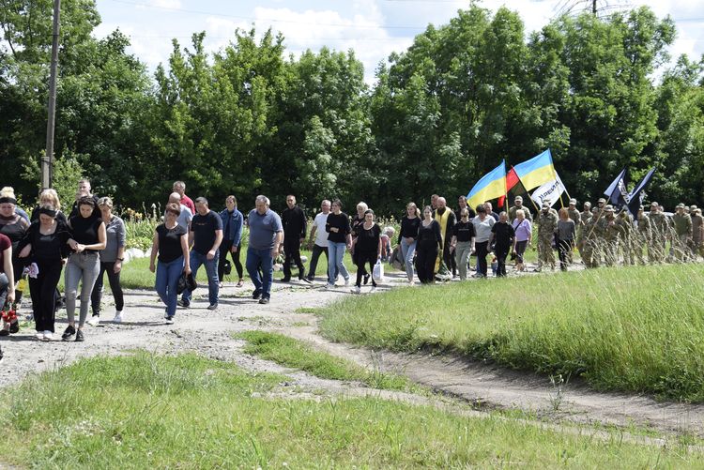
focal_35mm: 75
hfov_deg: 27.0
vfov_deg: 18.2
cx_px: 352
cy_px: 235
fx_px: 1467
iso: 200
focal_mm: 50
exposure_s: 1/320
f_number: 9
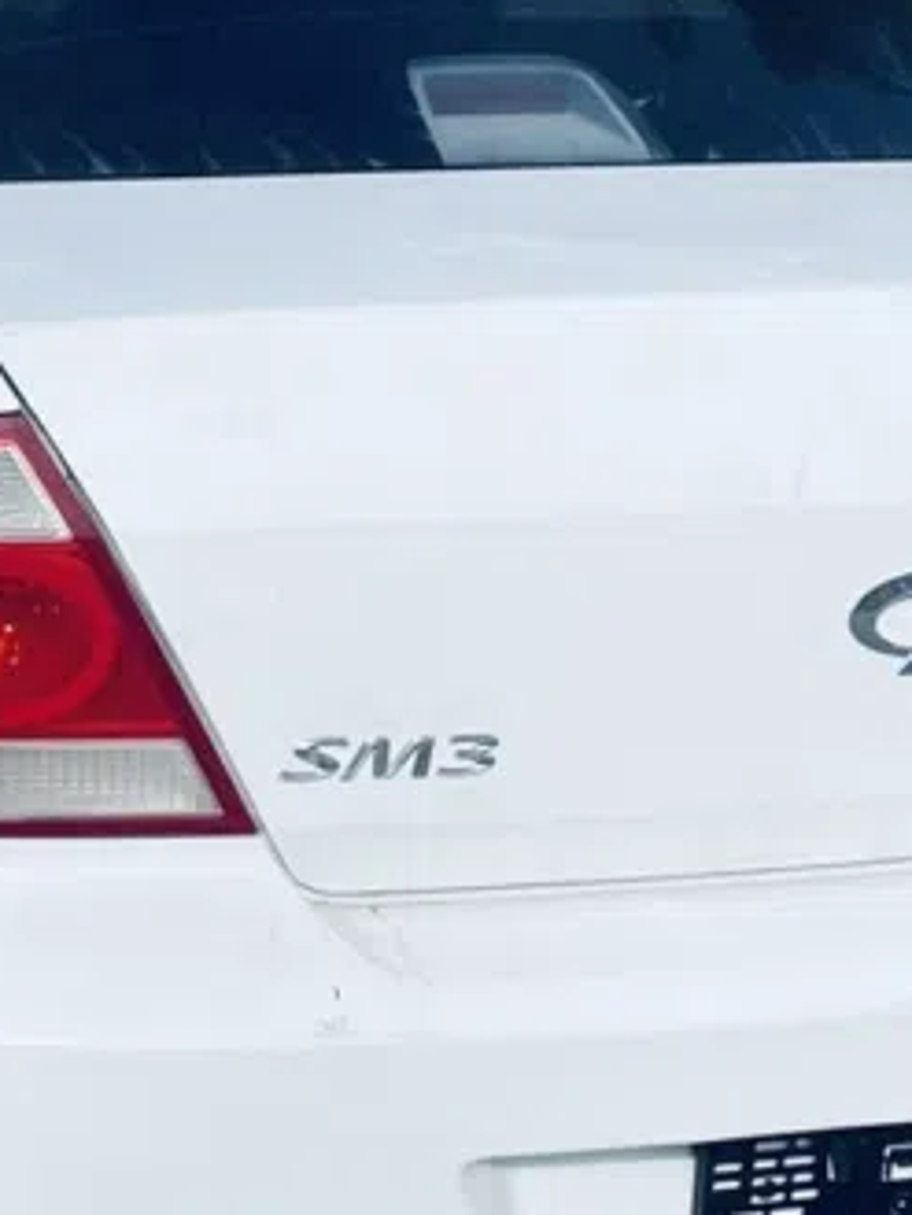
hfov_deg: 13.4
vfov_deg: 18.2
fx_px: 3791
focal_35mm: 108
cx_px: -144
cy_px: 611
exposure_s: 1/4132
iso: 32
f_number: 1.6
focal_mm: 4.2
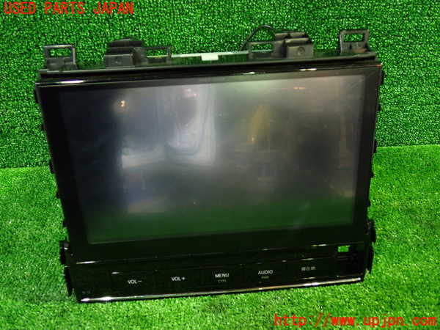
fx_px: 381
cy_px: 165
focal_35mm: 30
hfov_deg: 60.0
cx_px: 220
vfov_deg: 46.8
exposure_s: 1/30
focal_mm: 5.4
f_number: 2.3
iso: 800
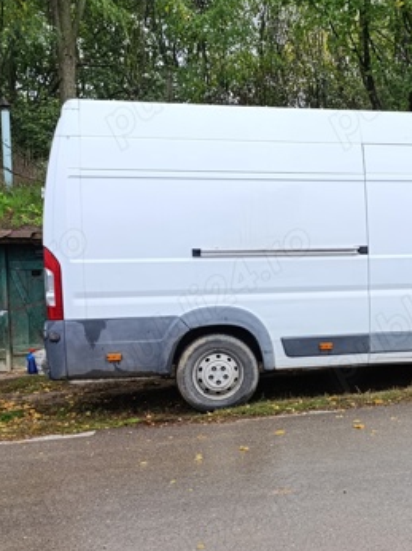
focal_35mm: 40
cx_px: 318
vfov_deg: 46.6
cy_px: 323
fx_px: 636
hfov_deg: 35.0
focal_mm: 6.14
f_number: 1.6
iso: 50
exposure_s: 1/139
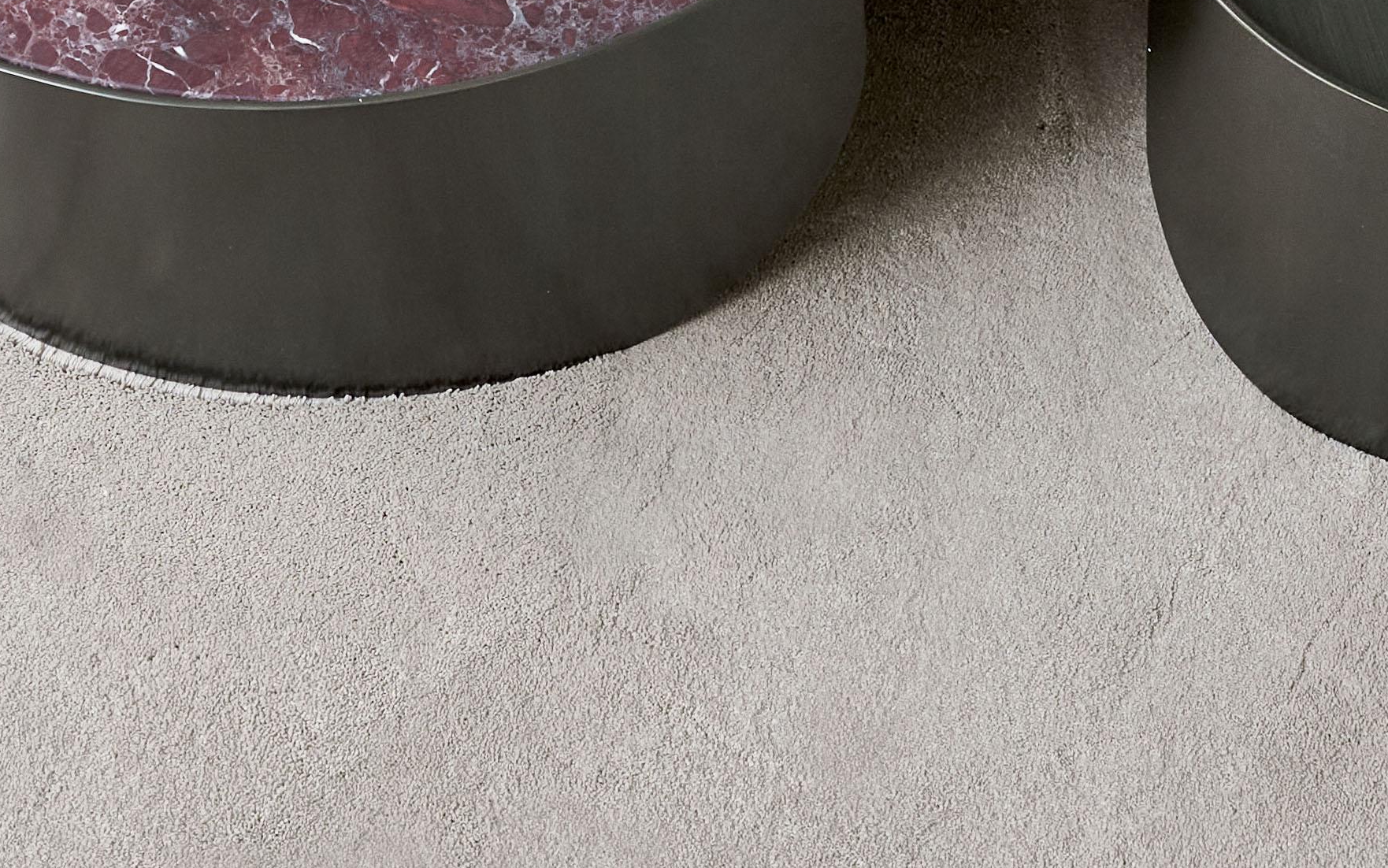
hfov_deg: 13.9
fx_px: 5690
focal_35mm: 150
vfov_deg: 8.3
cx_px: 1012
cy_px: -856
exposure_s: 1/160
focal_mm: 31.5
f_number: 11
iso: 400
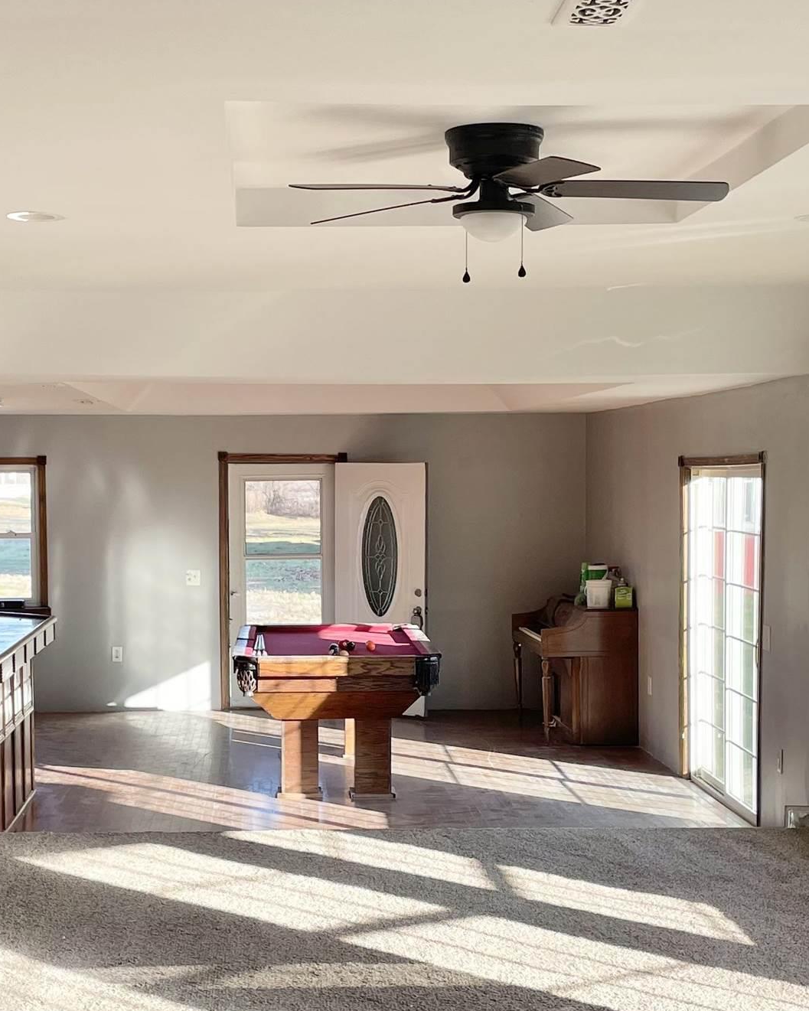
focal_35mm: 59
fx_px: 1766
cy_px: 605
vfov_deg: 31.9
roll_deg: +0.3
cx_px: 334
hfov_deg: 25.8
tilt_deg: -3.9
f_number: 1.6
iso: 32
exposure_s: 1/378
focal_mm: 4.2
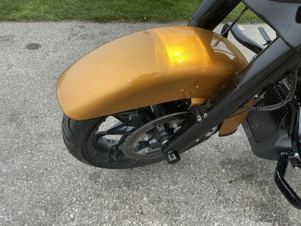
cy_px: 113
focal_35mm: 28
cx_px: 150
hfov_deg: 63.4
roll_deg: -3.3
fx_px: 243
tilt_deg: -40.1
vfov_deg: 49.7
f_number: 1.8
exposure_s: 1/78
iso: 64
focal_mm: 3
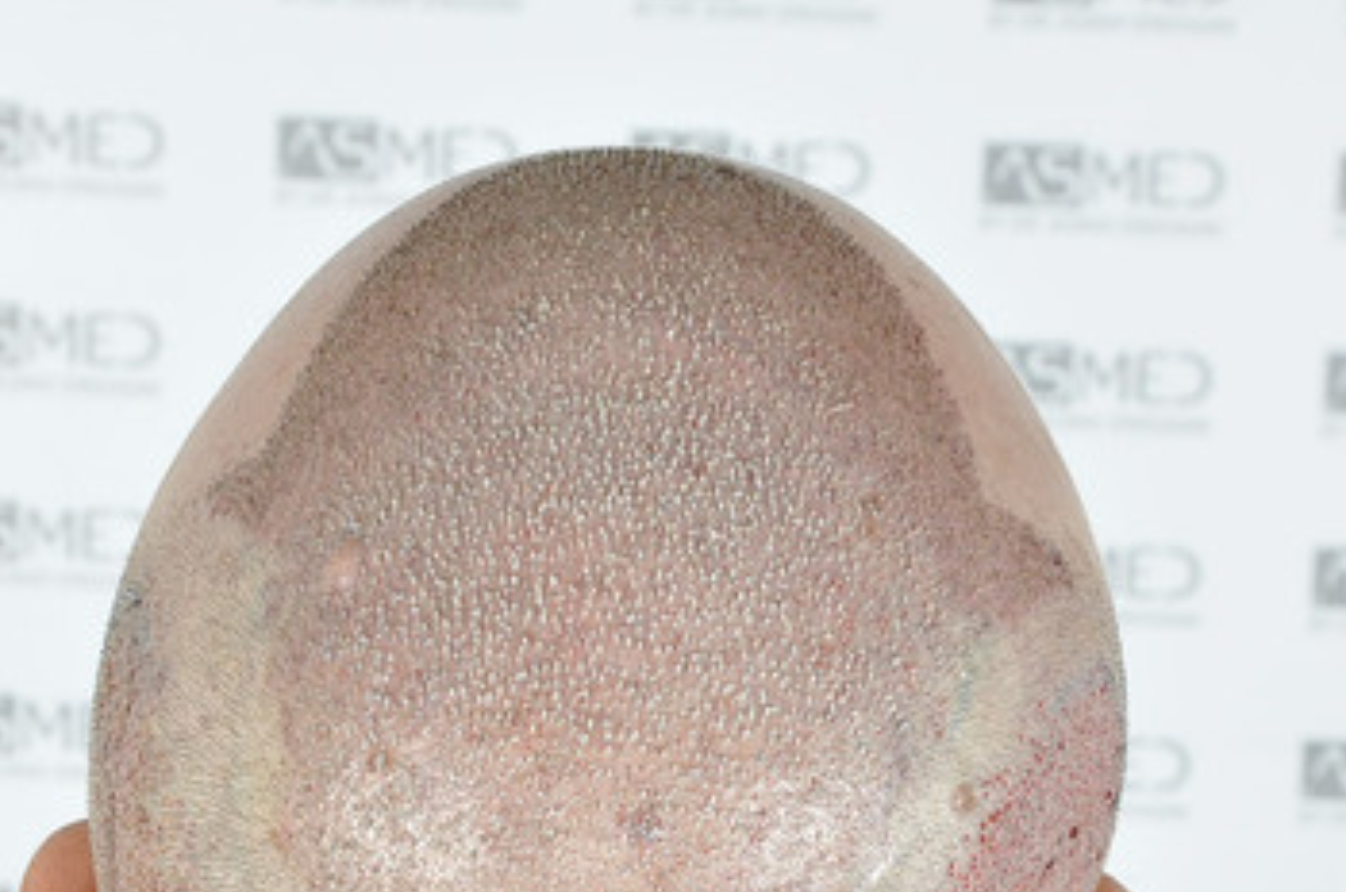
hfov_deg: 11.4
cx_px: 669
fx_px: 6755
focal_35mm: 181
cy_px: 809
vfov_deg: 7.5
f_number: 13
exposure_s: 1/160
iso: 200
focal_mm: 66
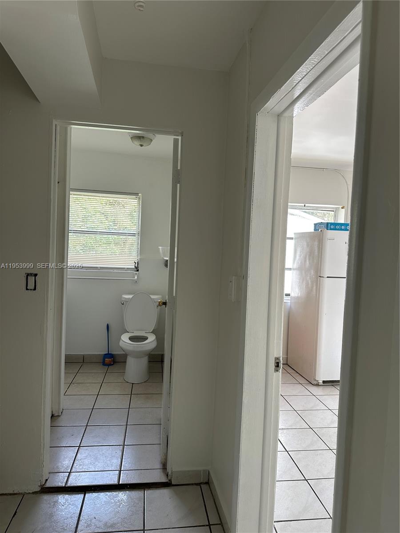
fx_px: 370
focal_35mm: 24
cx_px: 200
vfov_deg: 71.6
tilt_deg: -2.1
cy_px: 266
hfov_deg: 56.8
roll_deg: -3.4
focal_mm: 6.86
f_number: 1.78
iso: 80
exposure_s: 1/121
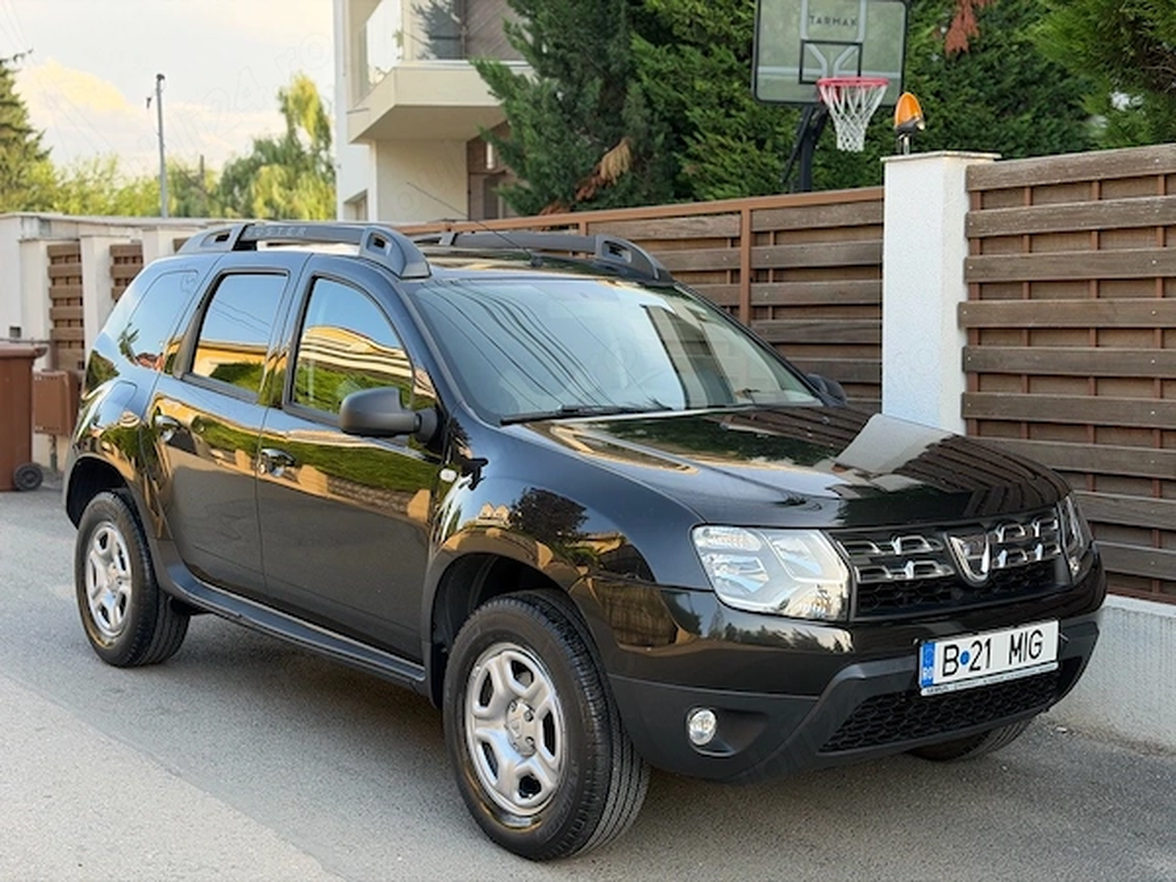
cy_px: 441
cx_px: 588
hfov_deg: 39.7
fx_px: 1631
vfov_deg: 30.3
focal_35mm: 48
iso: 64
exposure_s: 1/263
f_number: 1.78
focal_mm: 6.76
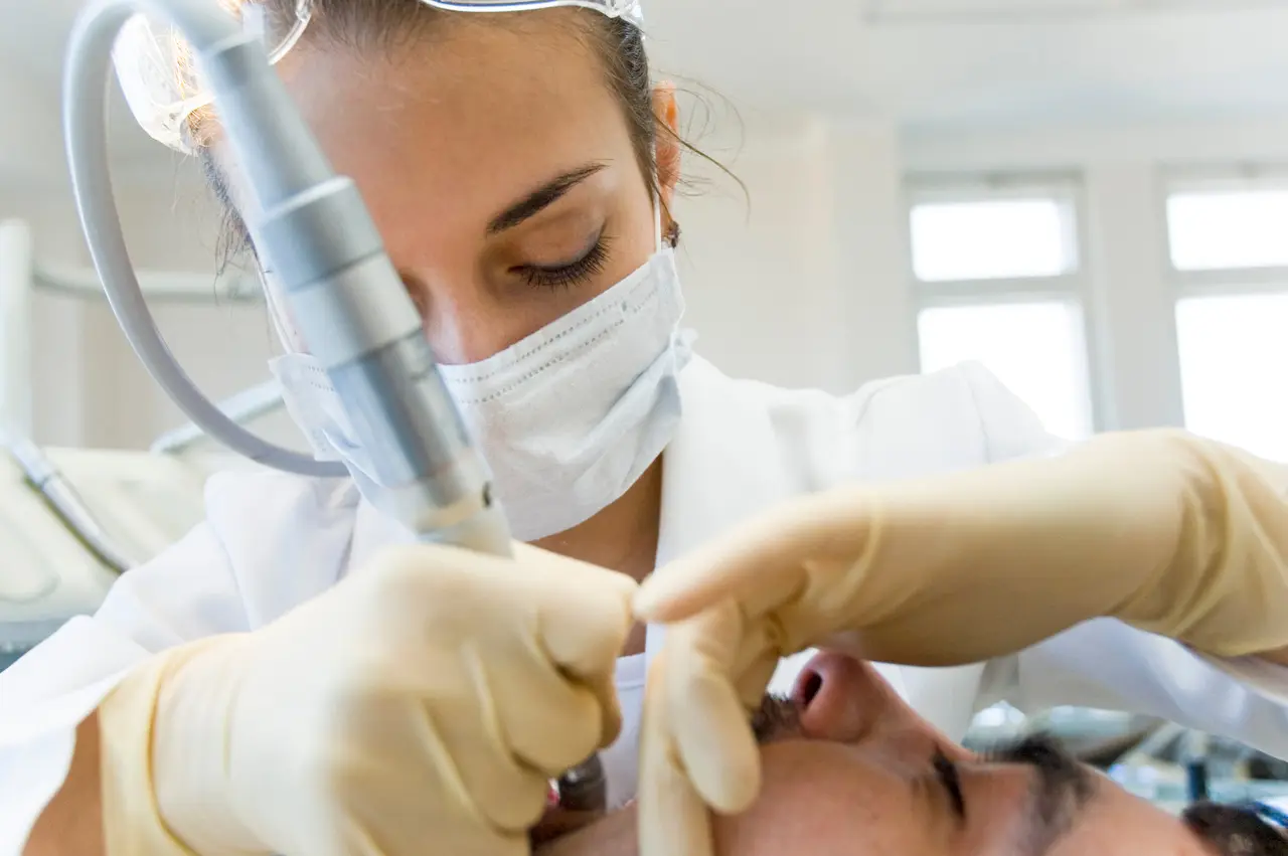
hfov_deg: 48.0
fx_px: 1448
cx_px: 644
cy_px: 428
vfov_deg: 33.0
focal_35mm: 40
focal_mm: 27
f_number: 3.8
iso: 200
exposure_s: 1/160
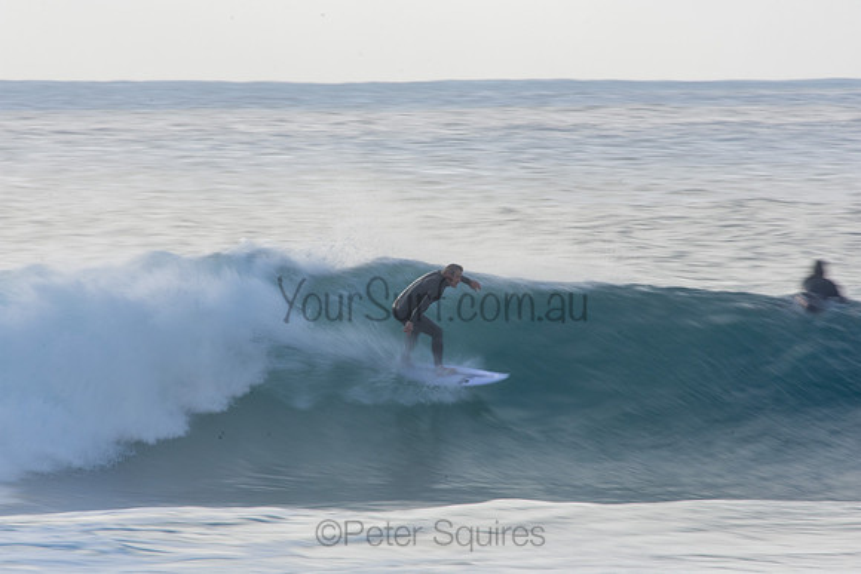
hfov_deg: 2.7
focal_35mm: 750
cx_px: 430
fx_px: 17941
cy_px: 287
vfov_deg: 1.8
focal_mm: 500
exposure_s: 1/20
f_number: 25
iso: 100
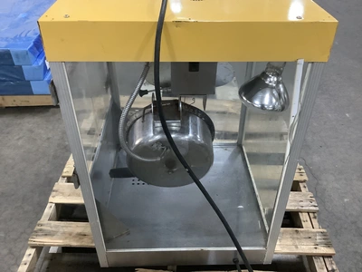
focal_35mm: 31
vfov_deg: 45.4
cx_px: 181
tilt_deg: -38.3
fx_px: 324
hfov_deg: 58.4
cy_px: 136
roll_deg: -0.9
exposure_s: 1/40
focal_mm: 3.3
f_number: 2.4
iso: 400
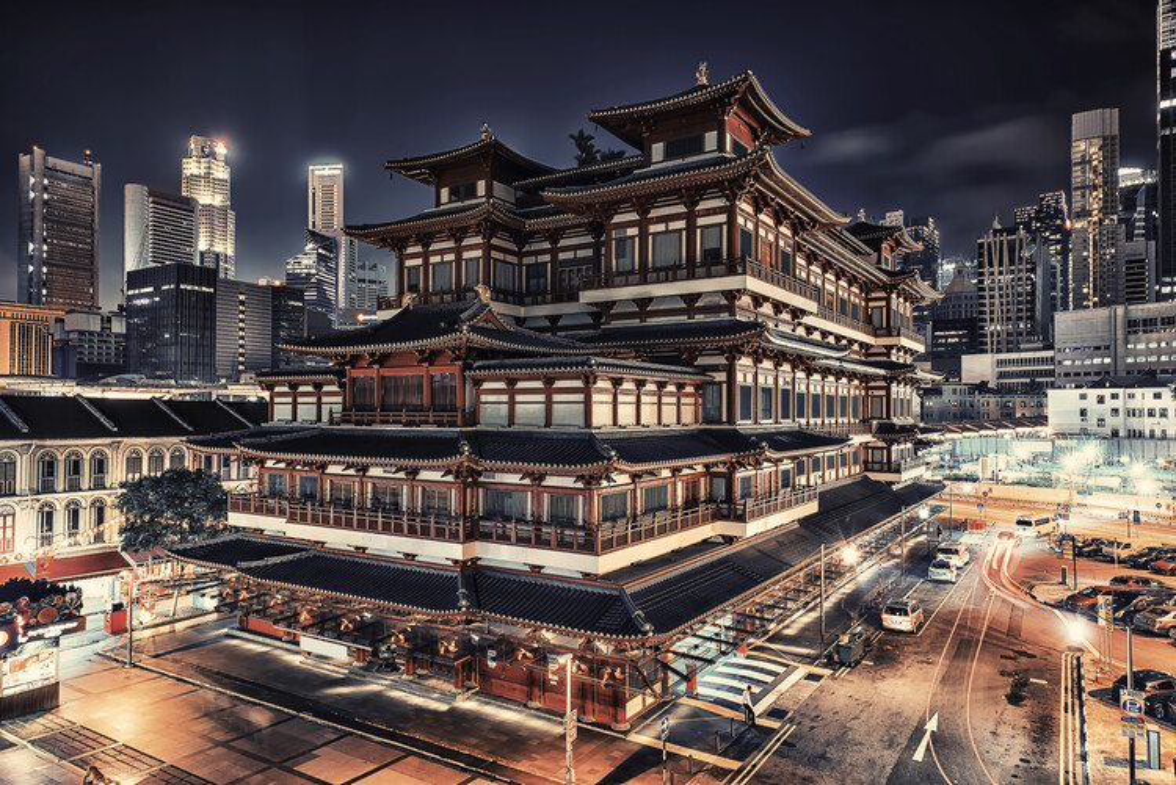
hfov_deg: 73.7
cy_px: 392
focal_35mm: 24
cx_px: 588
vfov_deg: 53.2
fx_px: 784
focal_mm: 24
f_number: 8
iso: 64
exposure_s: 15
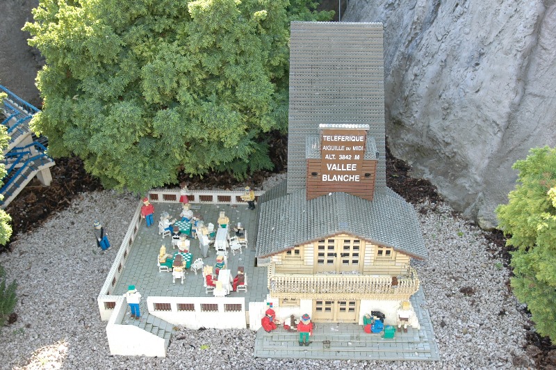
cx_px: 278
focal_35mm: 38
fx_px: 579
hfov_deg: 51.3
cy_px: 185
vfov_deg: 35.4
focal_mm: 25
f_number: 3.8
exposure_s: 1/80
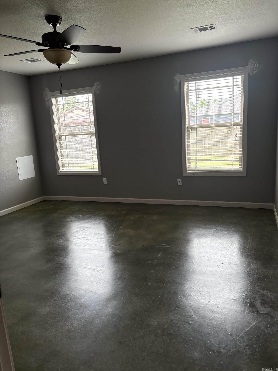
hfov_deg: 53.1
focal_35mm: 26
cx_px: 139
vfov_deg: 67.3
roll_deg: +3.1
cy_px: 186
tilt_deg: -10.8
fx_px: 278
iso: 80
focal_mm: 5.96
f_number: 1.6
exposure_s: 1/236
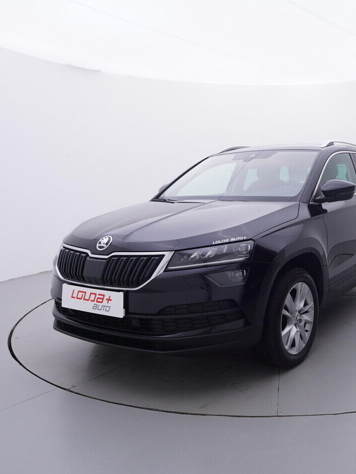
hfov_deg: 41.5
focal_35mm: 33
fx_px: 449
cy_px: 237
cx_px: 282
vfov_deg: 55.7
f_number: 5
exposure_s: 1/80
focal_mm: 15
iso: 200
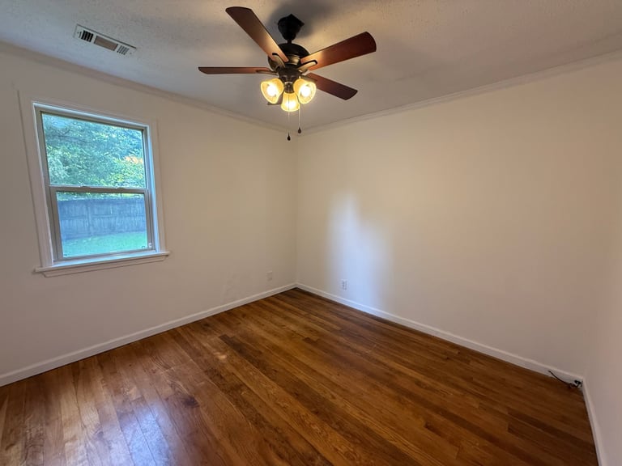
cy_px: 233
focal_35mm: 14
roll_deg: -0.5
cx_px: 311
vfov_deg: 85.7
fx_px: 252
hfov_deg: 102.1
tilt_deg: -6.7
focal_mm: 2.22
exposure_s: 1/120
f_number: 2.2
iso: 320
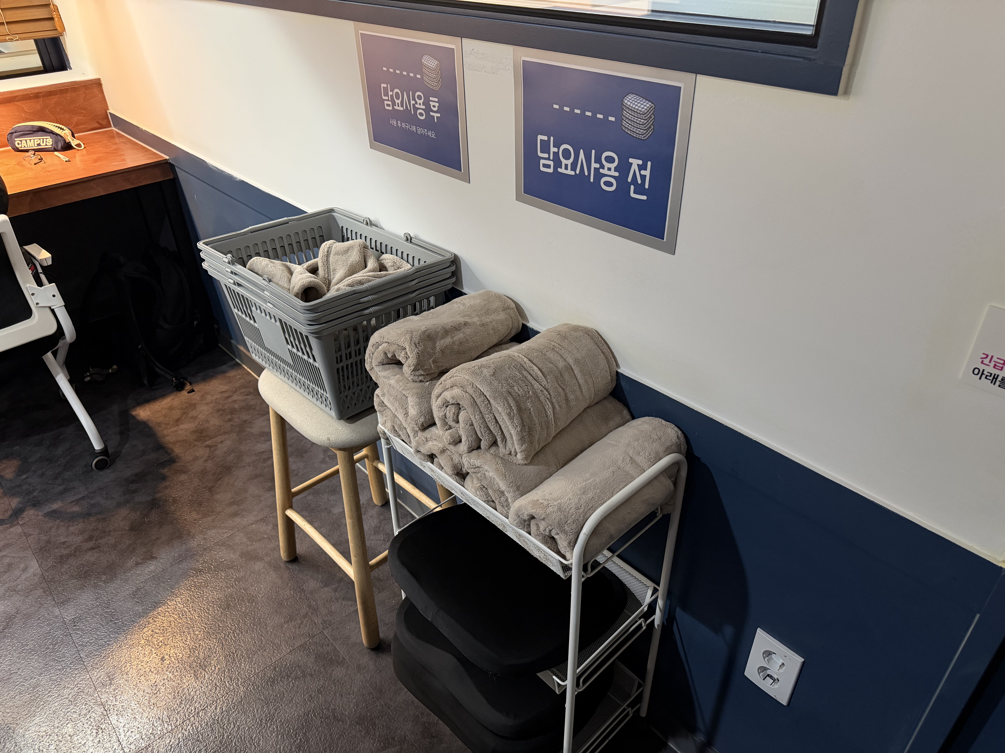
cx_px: 502
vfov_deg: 56.8
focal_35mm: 24
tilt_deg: -32.9
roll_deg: +1.7
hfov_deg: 71.6
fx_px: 697
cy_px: 376
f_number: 1.78
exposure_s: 1/60
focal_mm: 6.76
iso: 400
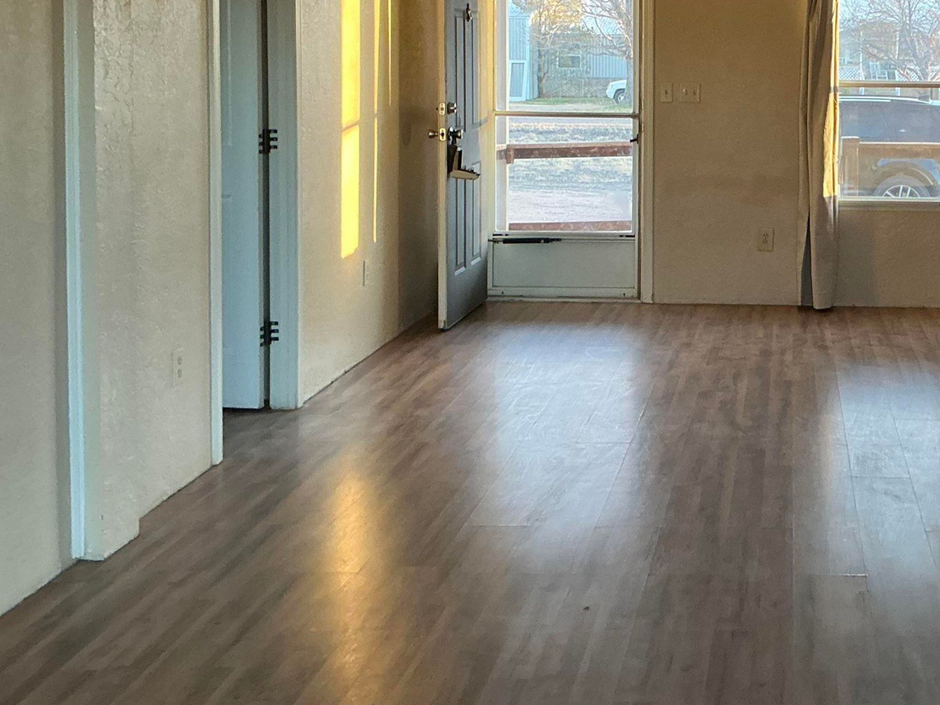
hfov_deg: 35.4
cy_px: 130
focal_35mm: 52
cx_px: 774
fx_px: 1412
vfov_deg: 27.4
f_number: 1.8
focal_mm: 3
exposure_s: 1/50
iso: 100
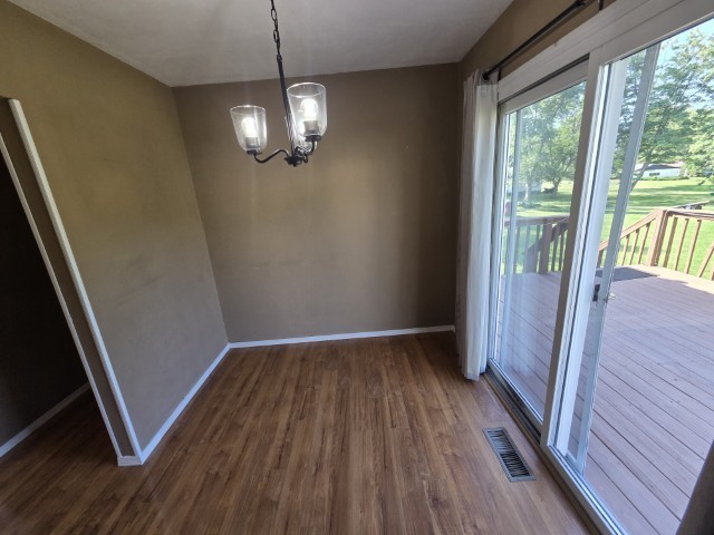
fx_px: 268
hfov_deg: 106.2
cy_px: 268
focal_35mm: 13
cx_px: 357
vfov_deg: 89.9
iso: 80
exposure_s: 1/120
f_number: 2.2
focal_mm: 2.2
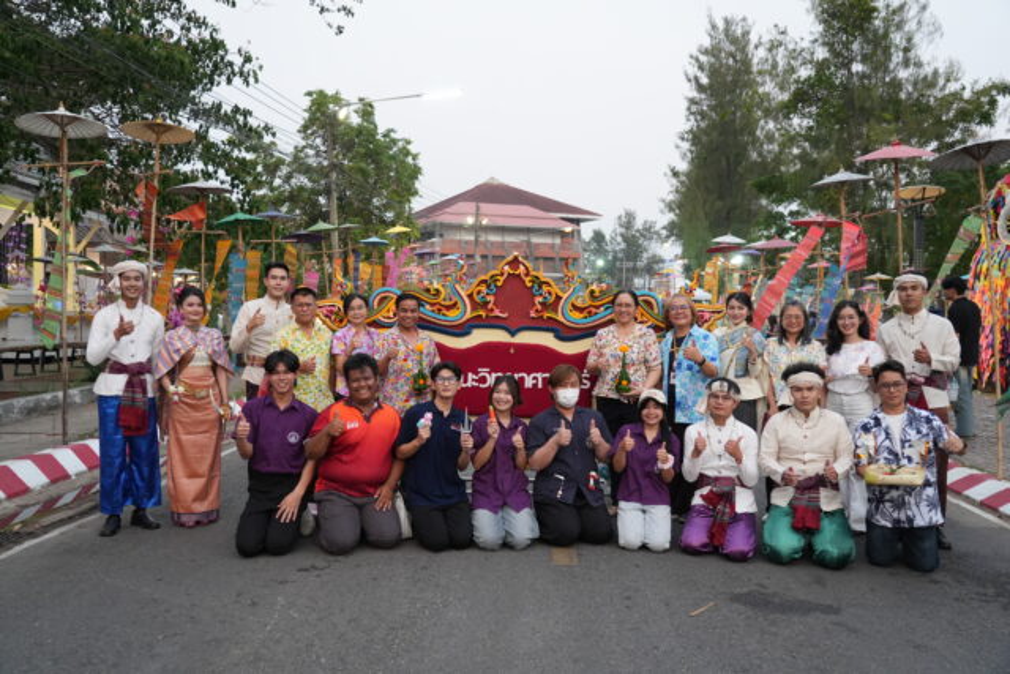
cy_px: 337
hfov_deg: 61.9
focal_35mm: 30
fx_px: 842
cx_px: 505
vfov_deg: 43.6
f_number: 4
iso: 1600
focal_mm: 30
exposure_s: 1/60
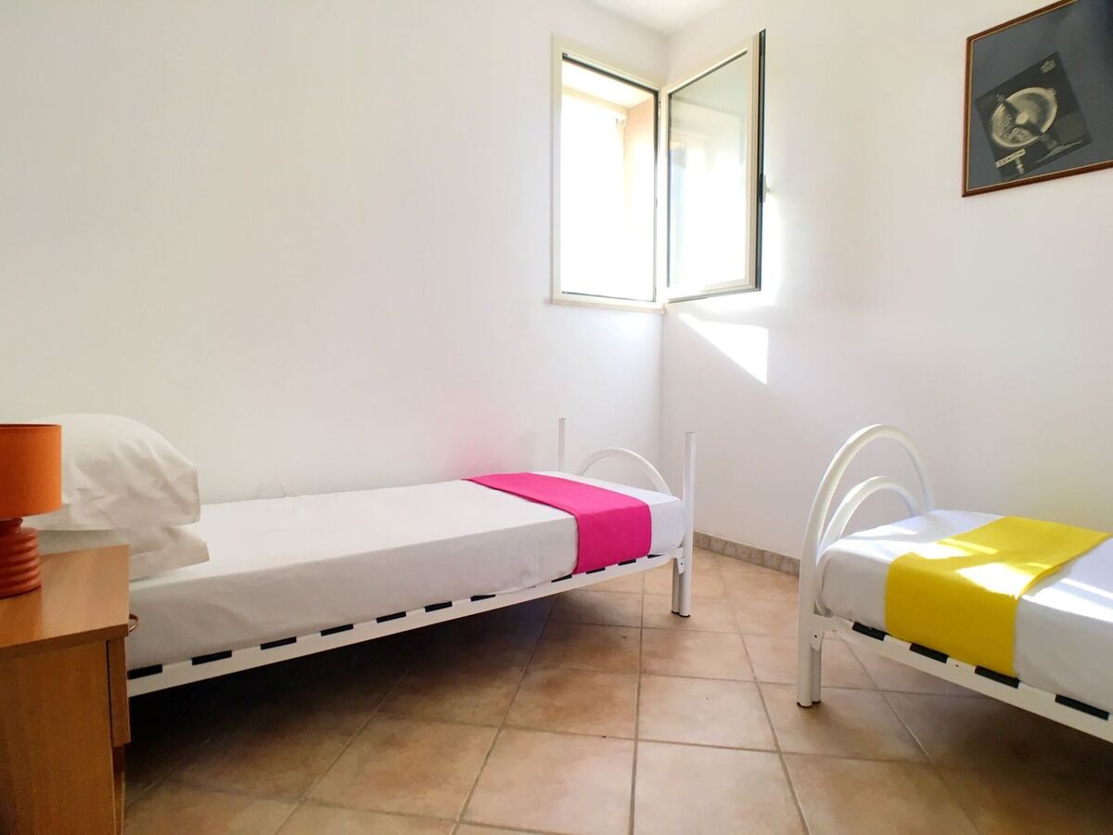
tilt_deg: -3.3
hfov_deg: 61.7
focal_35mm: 29
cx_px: 556
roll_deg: -0.9
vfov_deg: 48.2
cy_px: 418
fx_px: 932
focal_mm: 4.15
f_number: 2.2
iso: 25
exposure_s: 1/33
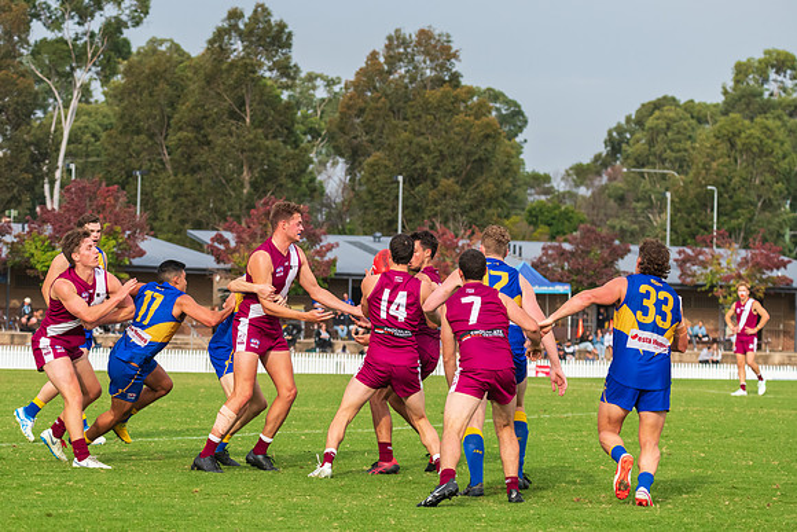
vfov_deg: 8.4
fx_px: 3614
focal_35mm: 163
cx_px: 363
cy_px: 243
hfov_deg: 12.6
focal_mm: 150
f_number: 9
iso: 1000
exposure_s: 1/1250
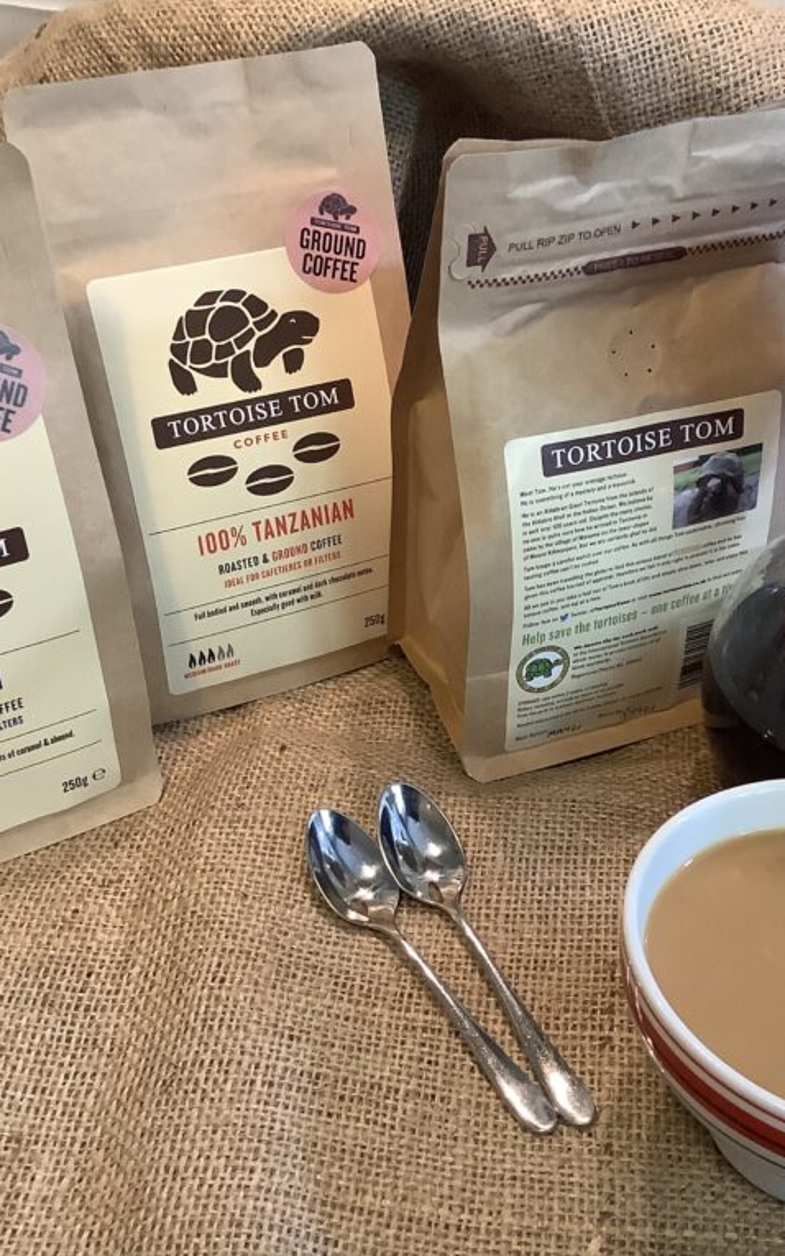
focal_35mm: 44
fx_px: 1506
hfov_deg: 29.2
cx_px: 404
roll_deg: +0.6
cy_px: 627
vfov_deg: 45.3
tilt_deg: -37.7
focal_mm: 3.3
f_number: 2.4
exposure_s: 1/50
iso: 250
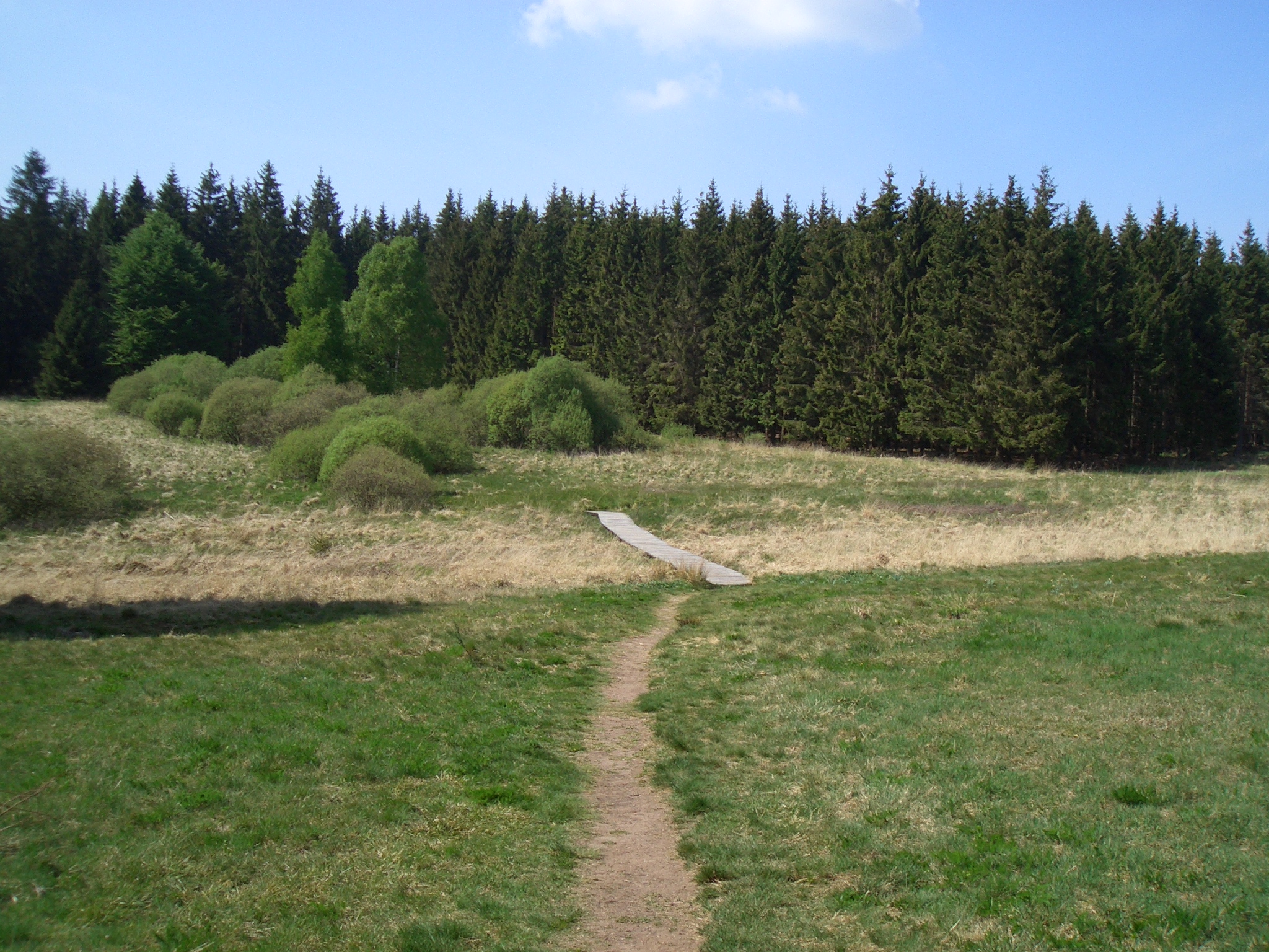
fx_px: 1320
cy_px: 476
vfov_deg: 39.7
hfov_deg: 51.4
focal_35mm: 36
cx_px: 634
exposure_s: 1/400
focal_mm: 4.8
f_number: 4
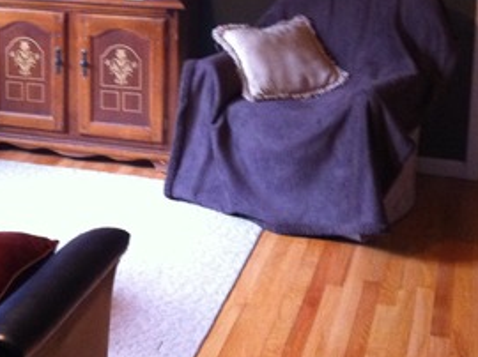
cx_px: 34
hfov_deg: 22.9
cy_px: 7
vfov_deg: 17.4
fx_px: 1145
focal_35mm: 83
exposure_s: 1/15
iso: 320
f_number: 2.8
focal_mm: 3.85
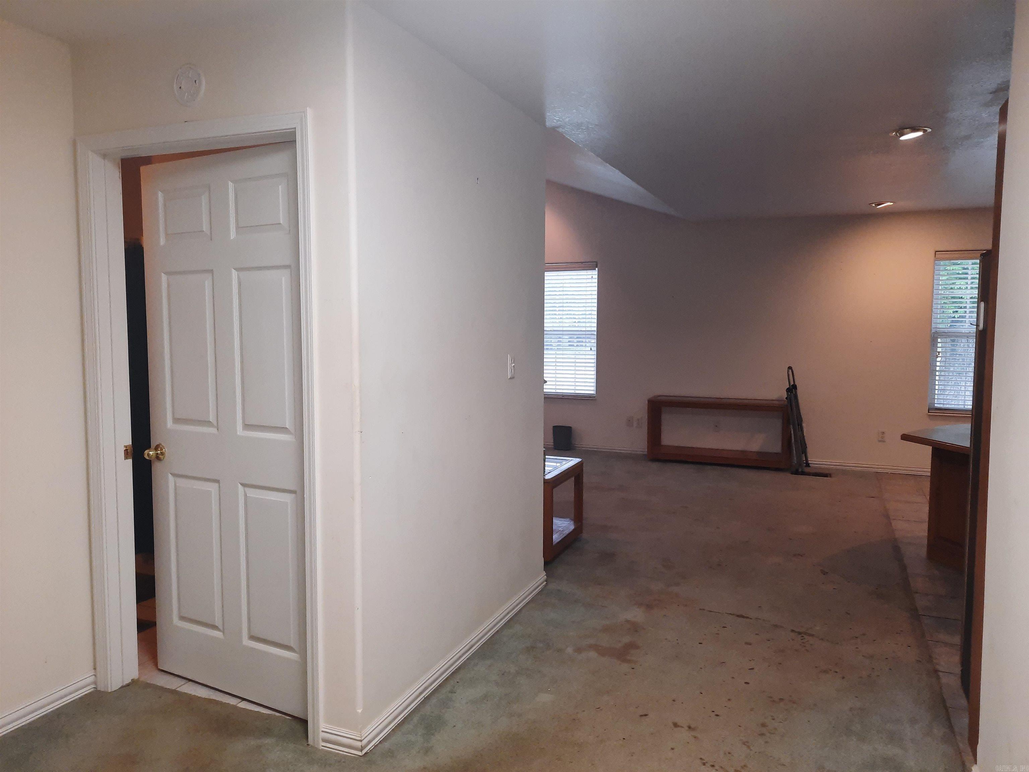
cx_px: 514
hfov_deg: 69.4
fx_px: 743
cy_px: 386
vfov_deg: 54.9
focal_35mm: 25
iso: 200
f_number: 2
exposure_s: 1/60
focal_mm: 4.6
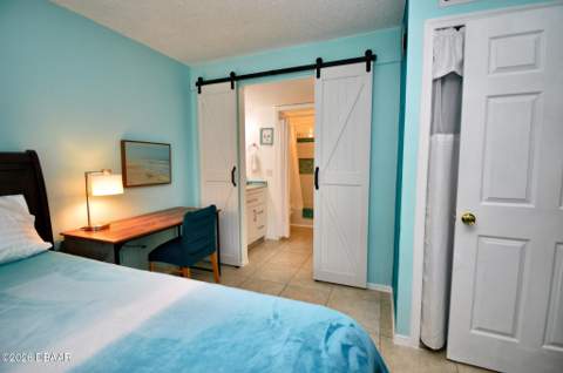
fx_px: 234
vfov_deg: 77.1
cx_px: 282
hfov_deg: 100.5
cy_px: 186
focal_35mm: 15
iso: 320
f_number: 5
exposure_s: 1/50
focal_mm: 10
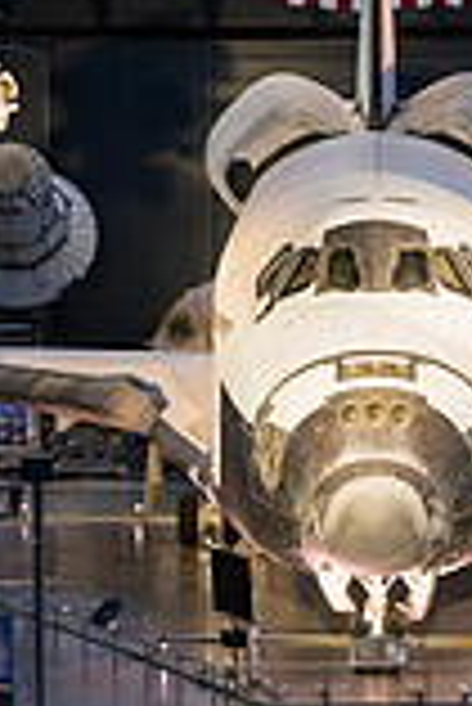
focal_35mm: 183
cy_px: 364
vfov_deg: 11.2
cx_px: 346
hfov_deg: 7.5
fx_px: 3591
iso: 2200
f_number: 4
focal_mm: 64
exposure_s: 1/125
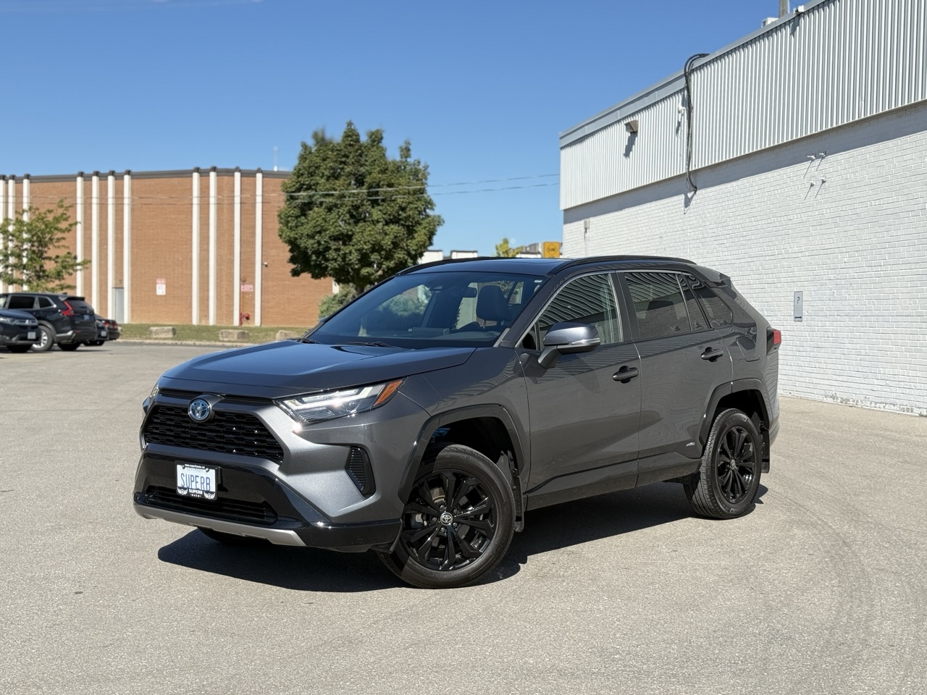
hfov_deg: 39.7
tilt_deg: -1.1
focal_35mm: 48
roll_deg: -1.3
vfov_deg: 30.3
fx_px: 1285
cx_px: 464
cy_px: 348
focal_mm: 6.76
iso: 100
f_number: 1.78
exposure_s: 1/3096
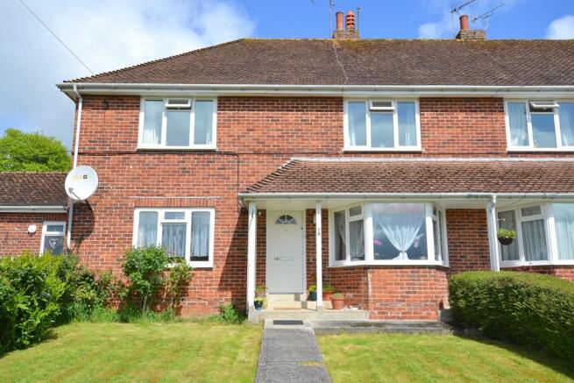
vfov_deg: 43.6
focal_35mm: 30
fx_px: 478
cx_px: 287
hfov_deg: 61.9
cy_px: 192
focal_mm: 20
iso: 100
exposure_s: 1/200
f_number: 7.1
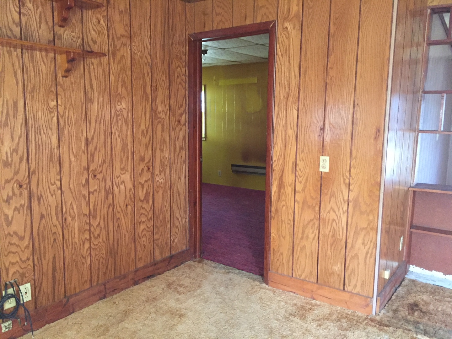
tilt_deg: -7.5
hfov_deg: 61.7
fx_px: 379
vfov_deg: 48.2
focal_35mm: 29
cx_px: 226
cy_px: 170
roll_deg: +0.5
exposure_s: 1/30
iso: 250
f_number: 2.2
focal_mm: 4.15
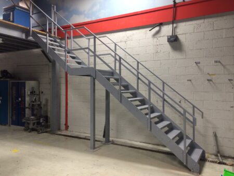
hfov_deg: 61.6
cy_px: 88
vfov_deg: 48.3
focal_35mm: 29
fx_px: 196
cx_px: 117
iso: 80
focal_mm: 4.15
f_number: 2.2
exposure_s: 1/33
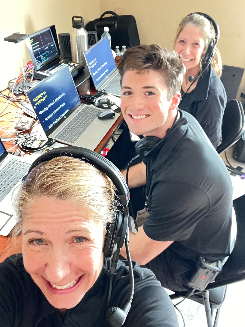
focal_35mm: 30
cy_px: 164
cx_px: 122
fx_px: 283
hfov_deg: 46.8
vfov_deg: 60.0
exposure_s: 1/15
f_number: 2.2
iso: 800
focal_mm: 2.71
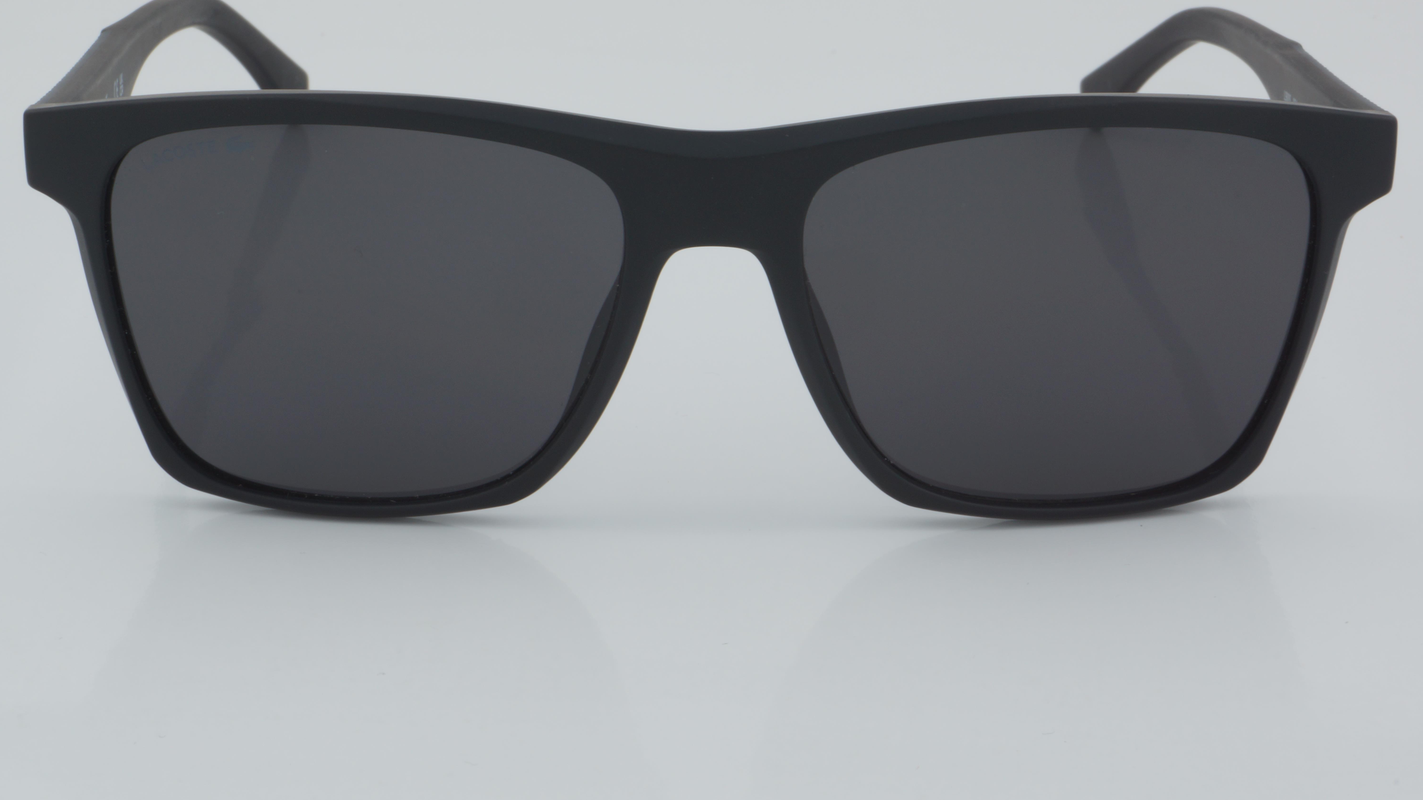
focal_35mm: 87
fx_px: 3265
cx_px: 711
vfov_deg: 14.0
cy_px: 332
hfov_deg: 24.6
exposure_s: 1/4
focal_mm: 55
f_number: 32
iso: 100
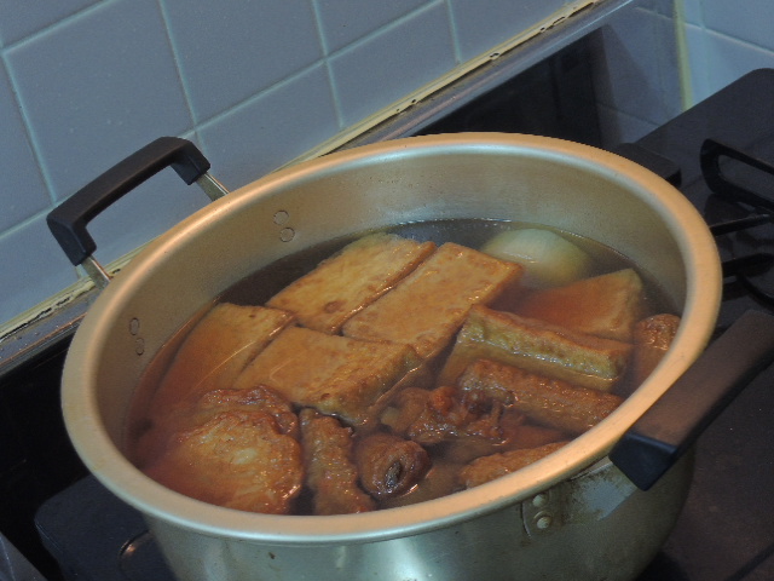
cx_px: 387
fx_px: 1722
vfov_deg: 19.1
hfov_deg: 25.3
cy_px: 290
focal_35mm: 77
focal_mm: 13.8
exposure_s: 1/30
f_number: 4.2
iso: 400
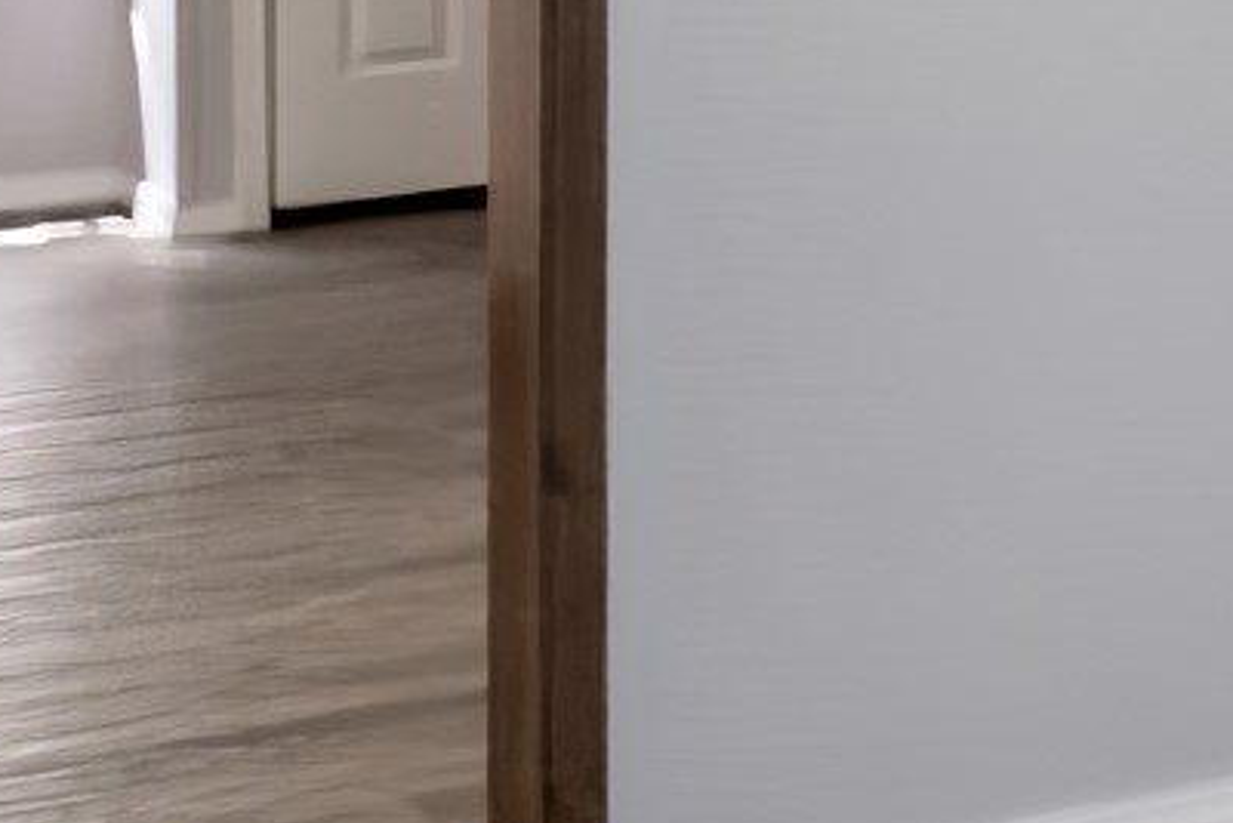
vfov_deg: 10.6
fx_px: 4180
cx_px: 2303
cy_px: -590
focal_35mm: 122
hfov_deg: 14.5
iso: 250
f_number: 9
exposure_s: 1/10
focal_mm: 16
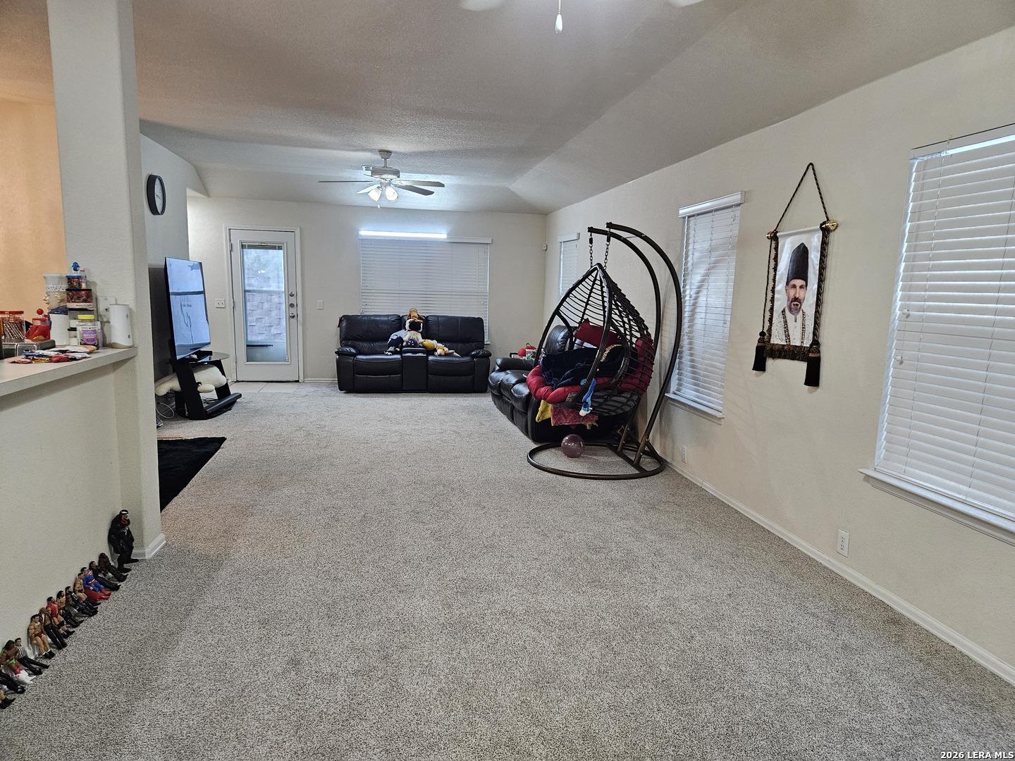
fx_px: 674
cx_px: 508
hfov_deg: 73.9
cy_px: 380
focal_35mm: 23
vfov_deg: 58.9
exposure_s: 1/120
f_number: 1.8
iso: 500
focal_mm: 5.4
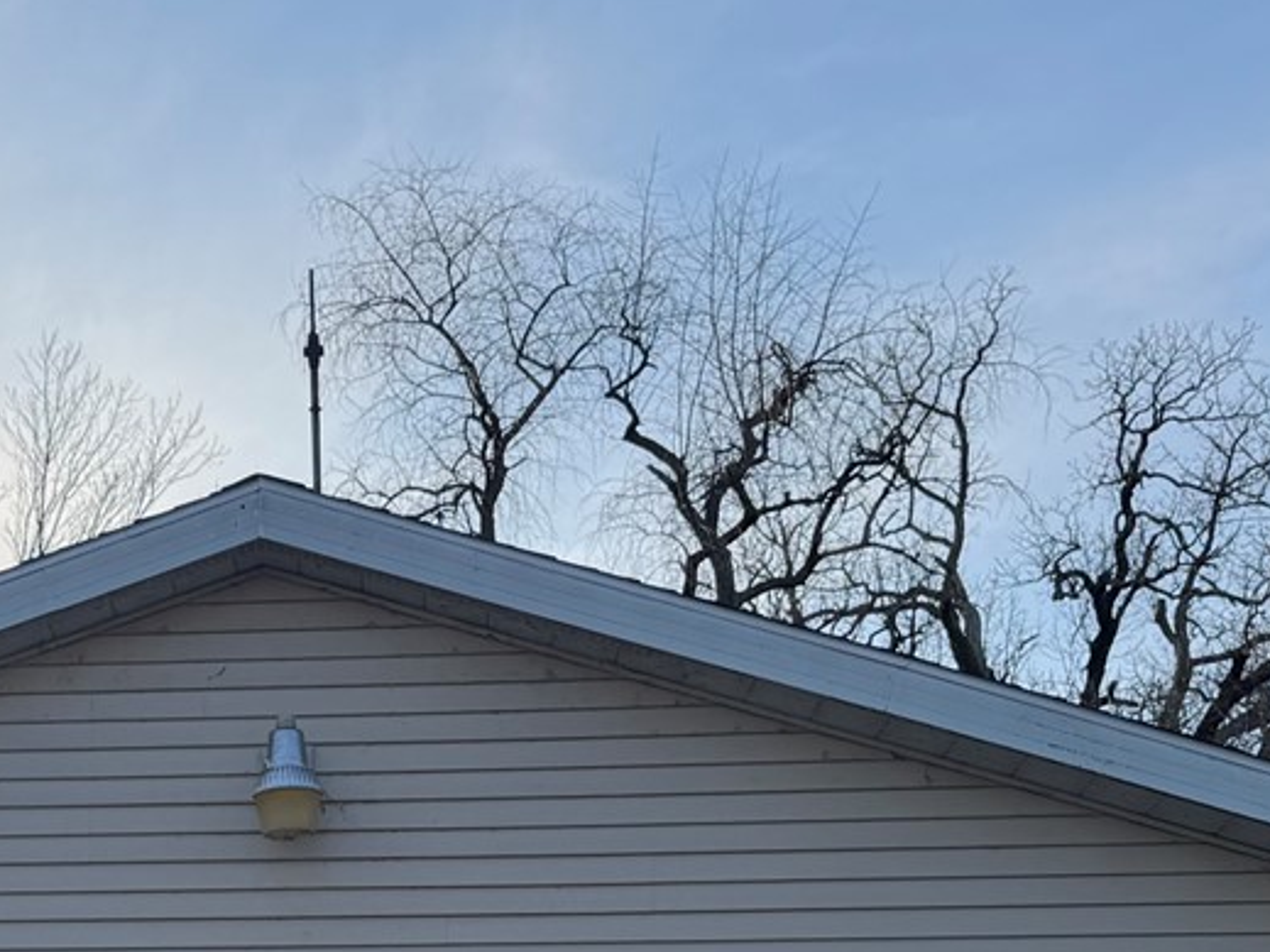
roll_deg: -0.9
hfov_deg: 25.5
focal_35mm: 74
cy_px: 1219
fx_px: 2714
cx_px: 127
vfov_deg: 18.6
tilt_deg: +5.3
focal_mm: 6.76
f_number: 1.78
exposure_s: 1/2169
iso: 80
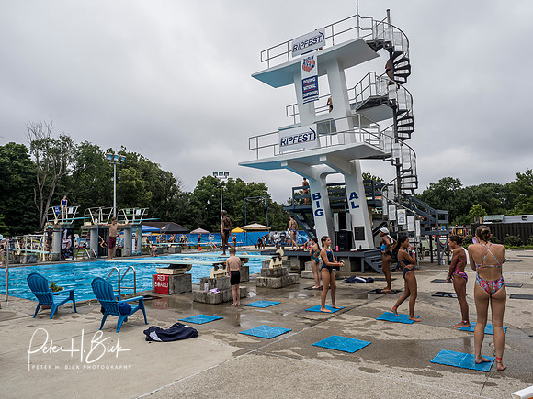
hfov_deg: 71.6
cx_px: 266
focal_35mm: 24
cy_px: 200
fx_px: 370
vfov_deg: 56.8
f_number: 6.3
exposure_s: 1/640
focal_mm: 12
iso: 250
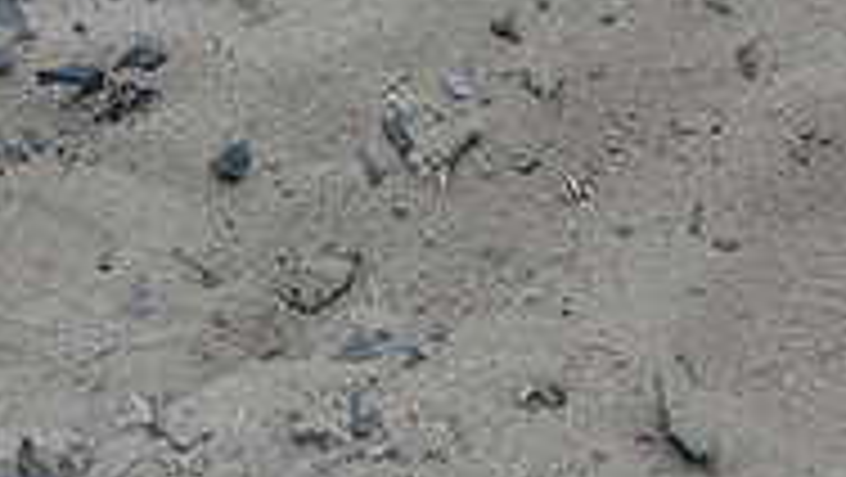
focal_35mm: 258
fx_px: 5791
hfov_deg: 8.2
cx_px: 1292
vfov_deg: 4.7
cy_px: 108
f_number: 4.5
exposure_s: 1/1000
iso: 180
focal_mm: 80
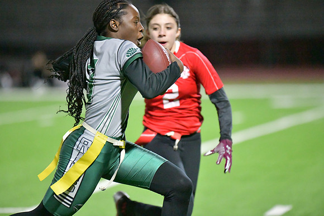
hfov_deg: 6.9
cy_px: 108
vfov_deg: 4.6
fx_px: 2701
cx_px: 162
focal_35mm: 300
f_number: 2.8
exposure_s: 1/3200
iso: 25600
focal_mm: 300
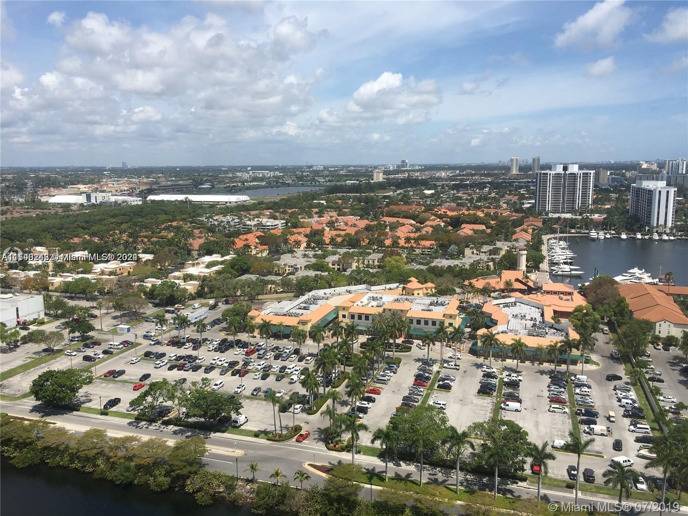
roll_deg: +0.5
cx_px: 344
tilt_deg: -8.9
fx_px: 576
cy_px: 258
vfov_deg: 48.2
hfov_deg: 61.7
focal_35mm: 29
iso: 25
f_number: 2.2
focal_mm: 4.15
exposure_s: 1/2262
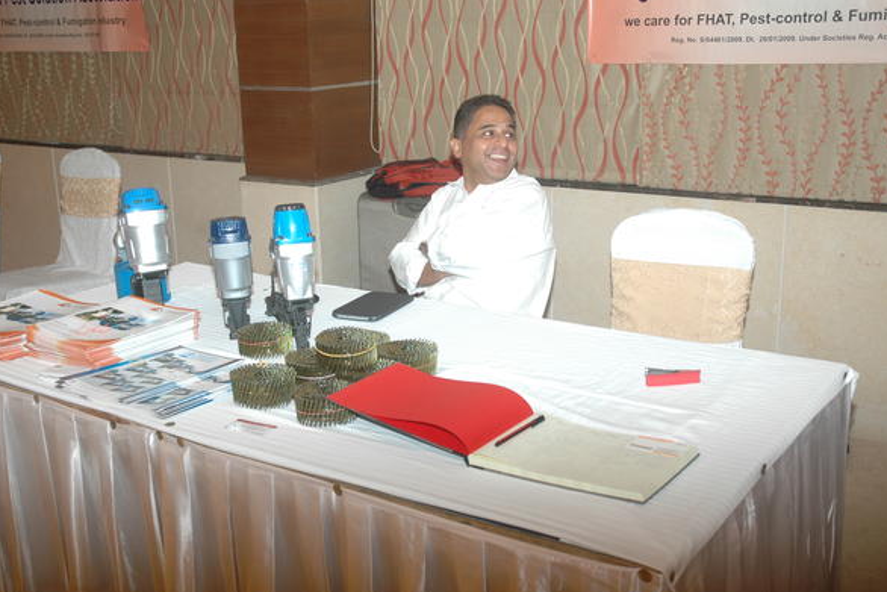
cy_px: 299
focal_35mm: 45
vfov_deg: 30.2
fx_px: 1097
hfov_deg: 44.0
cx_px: 439
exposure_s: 1/60
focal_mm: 29
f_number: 4.5
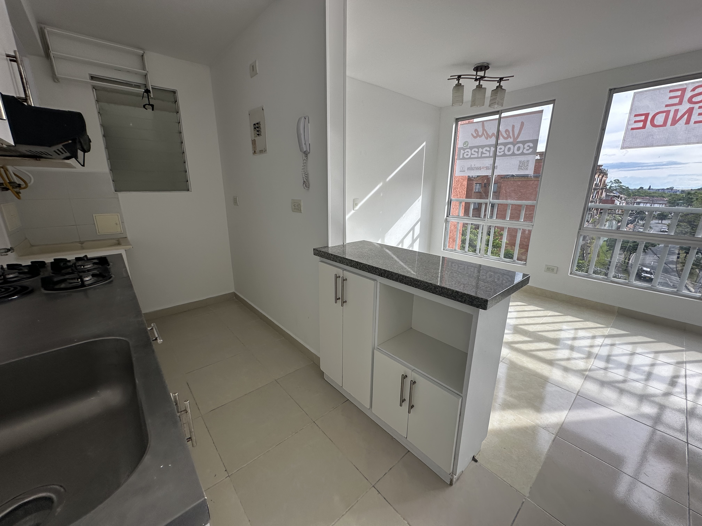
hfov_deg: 102.1
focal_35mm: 14
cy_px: 263
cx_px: 351
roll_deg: +0.5
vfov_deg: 85.7
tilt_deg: -13.2
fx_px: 284
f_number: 2.2
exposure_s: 1/360
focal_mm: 2.22
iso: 40
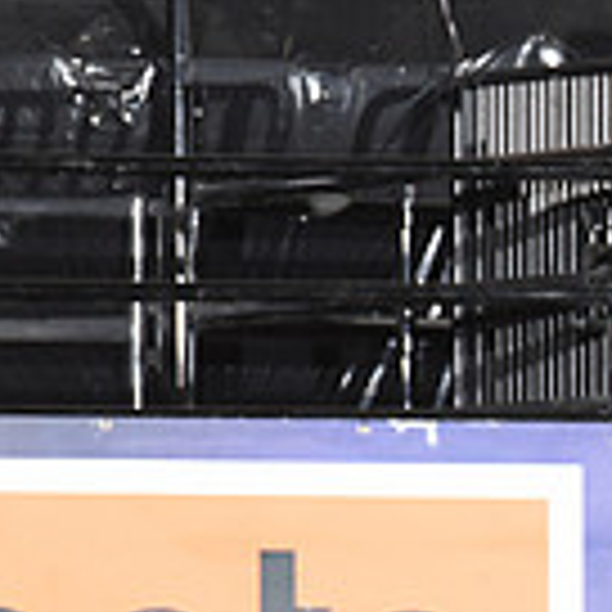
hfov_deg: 1.4
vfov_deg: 1.4
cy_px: 583
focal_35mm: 1229
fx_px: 24583
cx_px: 1292
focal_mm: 340
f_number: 6.3
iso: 1250
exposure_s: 1/250
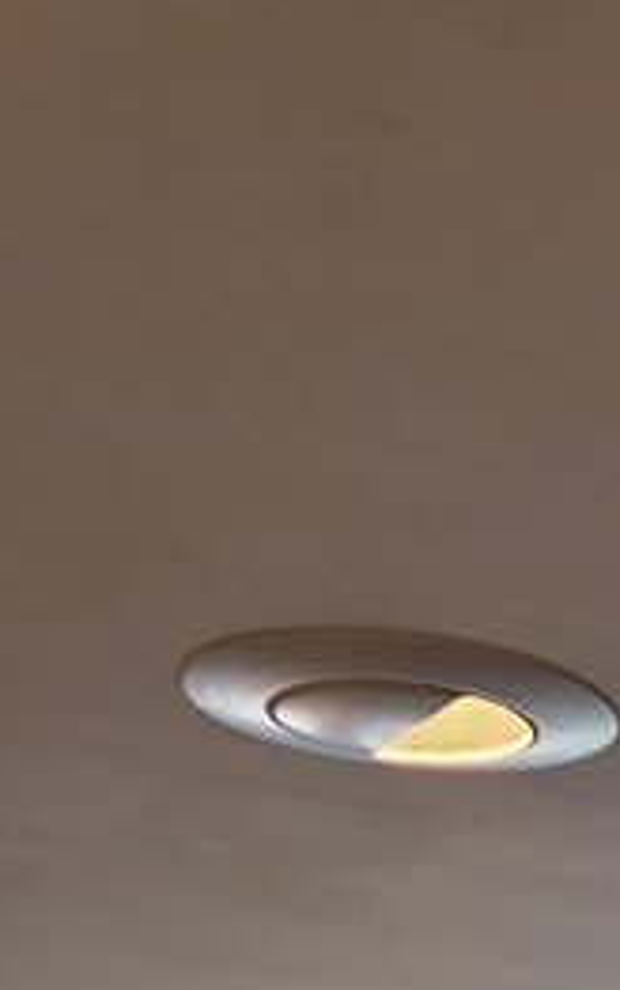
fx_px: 4024
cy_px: 2165
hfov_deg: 7.7
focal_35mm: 149
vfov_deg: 12.0
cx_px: 1864
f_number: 1.7
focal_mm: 6.3
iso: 40
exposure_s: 1/120
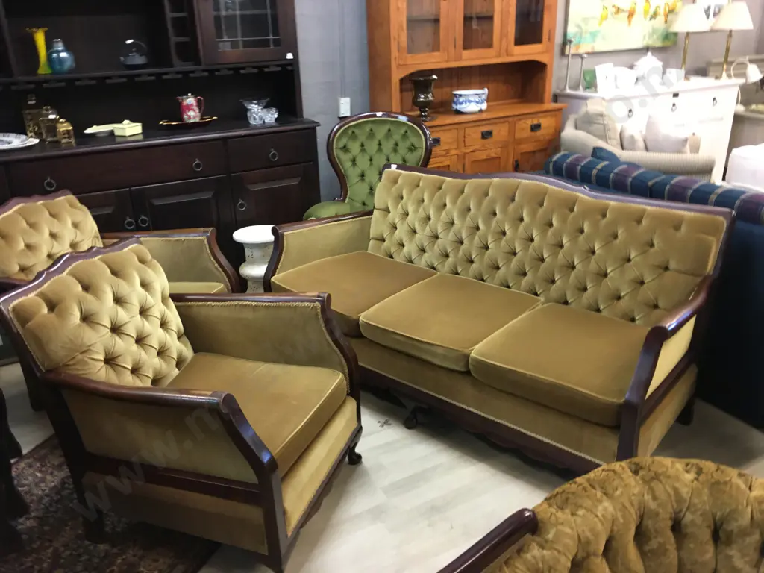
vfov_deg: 48.2
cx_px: 382
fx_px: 640
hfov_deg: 61.7
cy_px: 286
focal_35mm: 29
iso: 80
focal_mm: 4.15
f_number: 2.2
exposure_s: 1/17
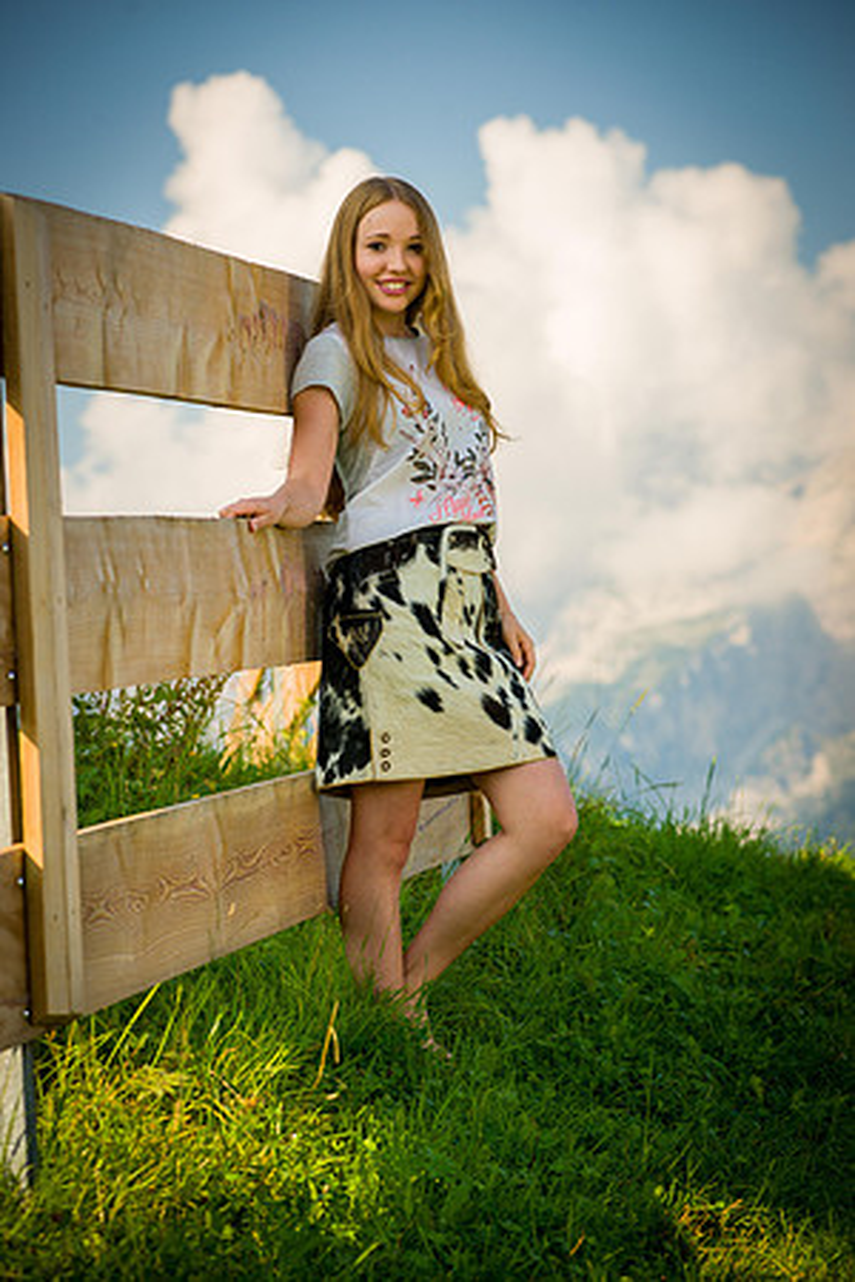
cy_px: 641
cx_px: 428
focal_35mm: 112
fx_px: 3990
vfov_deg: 18.3
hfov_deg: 12.2
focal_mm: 112
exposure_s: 1/250
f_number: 5.6
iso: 100
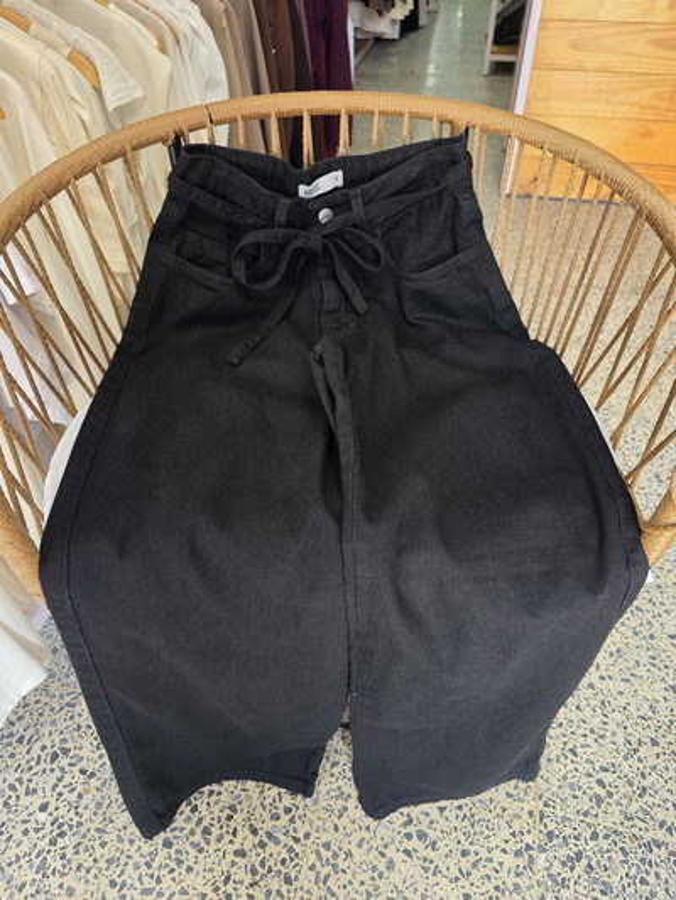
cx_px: 338
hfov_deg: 58.9
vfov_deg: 73.9
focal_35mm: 23
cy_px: 450
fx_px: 599
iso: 125
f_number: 1.7
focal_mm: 6.3
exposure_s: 1/100
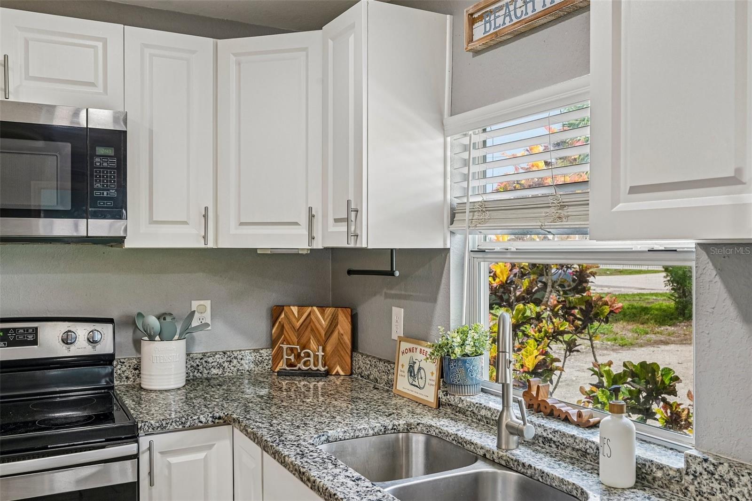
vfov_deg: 43.6
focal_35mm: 30
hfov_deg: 61.9
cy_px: 250
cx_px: 376
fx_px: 626
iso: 400
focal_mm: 30
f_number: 8
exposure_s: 1/80
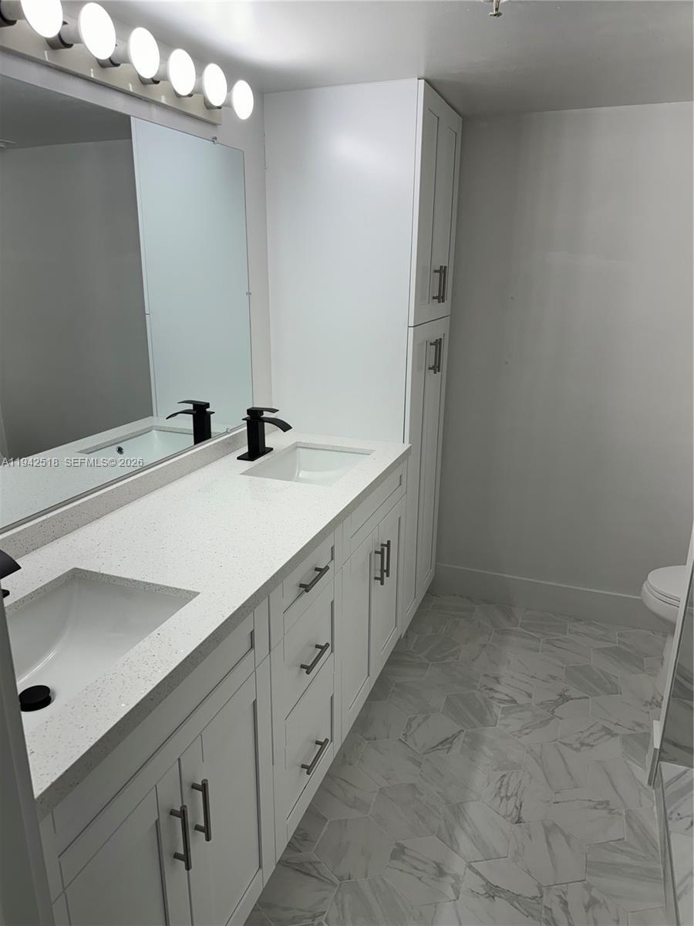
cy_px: 463
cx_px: 347
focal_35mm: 24
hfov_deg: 56.8
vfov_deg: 71.6
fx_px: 642
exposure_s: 1/270
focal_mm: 6.86
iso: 64
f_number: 1.78
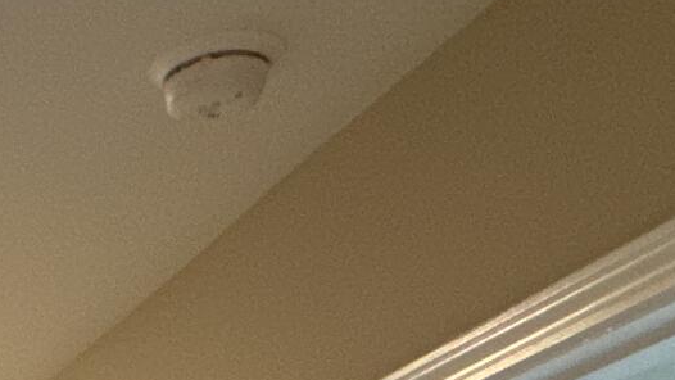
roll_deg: -0.2
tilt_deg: -15.9
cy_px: 1289
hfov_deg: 19.4
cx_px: -485
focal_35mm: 87
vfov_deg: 9.3
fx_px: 1557
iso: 320
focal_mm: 2.22
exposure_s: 1/60
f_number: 2.2
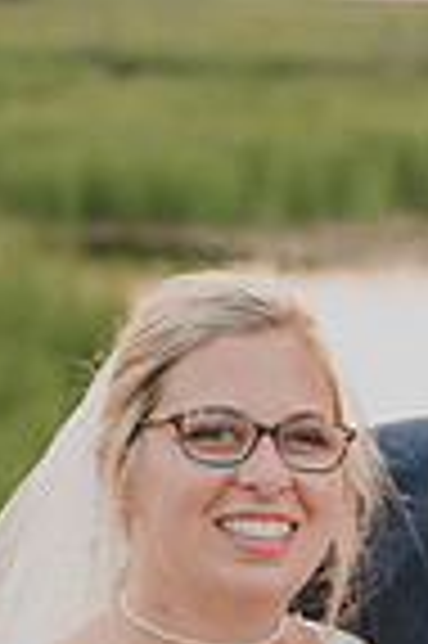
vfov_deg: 12.5
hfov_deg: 8.6
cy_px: 932
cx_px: 475
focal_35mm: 157
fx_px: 2806
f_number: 2.8
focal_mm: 50
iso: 400
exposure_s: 1/160
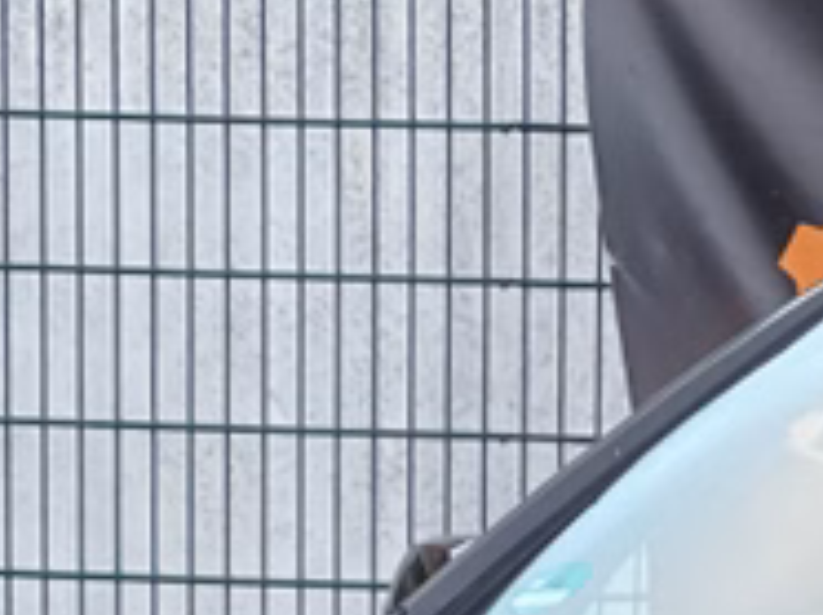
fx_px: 6553
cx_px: 1230
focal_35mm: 276
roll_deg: -1.6
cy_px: 1057
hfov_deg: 7.1
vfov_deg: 5.3
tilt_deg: -7.5
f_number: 2.2
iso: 250
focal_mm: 7.5
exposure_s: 1/91
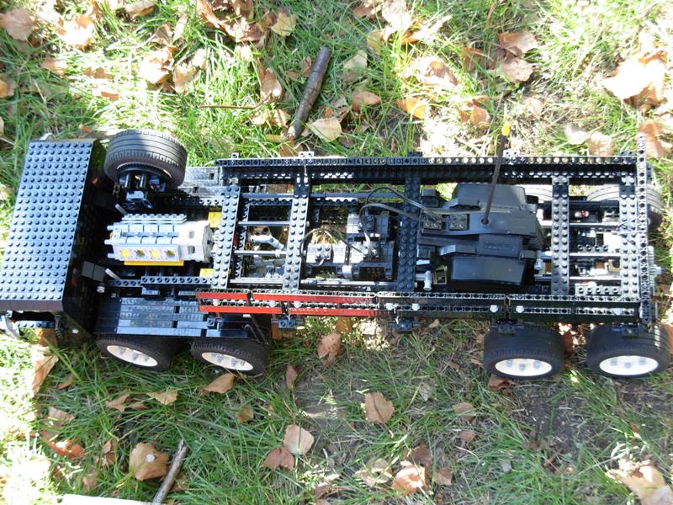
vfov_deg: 25.2
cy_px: 252
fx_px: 1128
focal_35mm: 58
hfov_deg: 33.2
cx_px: 336
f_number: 3.3
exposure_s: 1/40.3
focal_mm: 9.5
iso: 79
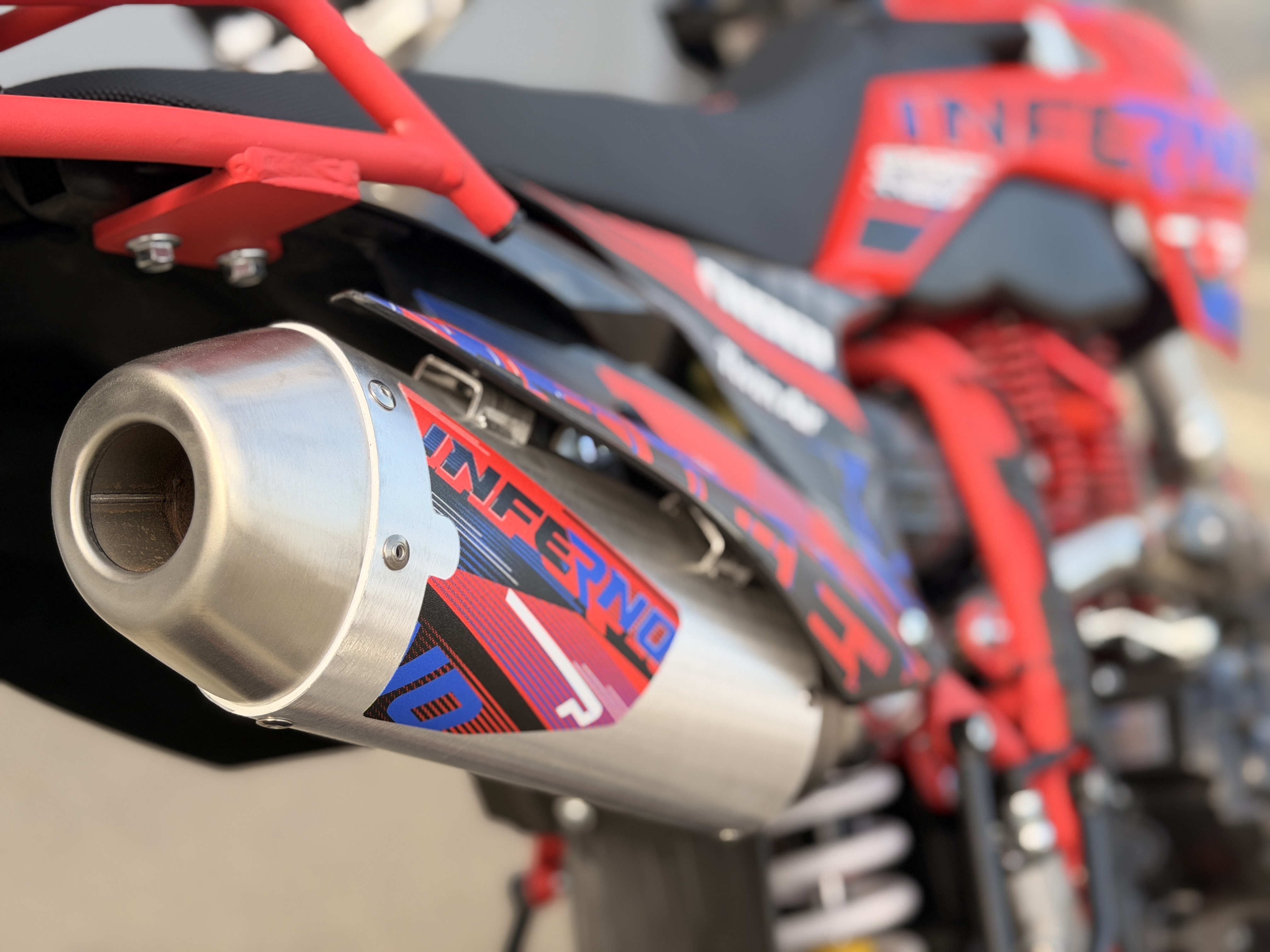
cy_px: 476
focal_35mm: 48
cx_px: 635
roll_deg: -0.7
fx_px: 1761
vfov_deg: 30.3
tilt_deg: -14.5
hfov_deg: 39.7
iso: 64
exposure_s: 1/706
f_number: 1.78
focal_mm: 6.76
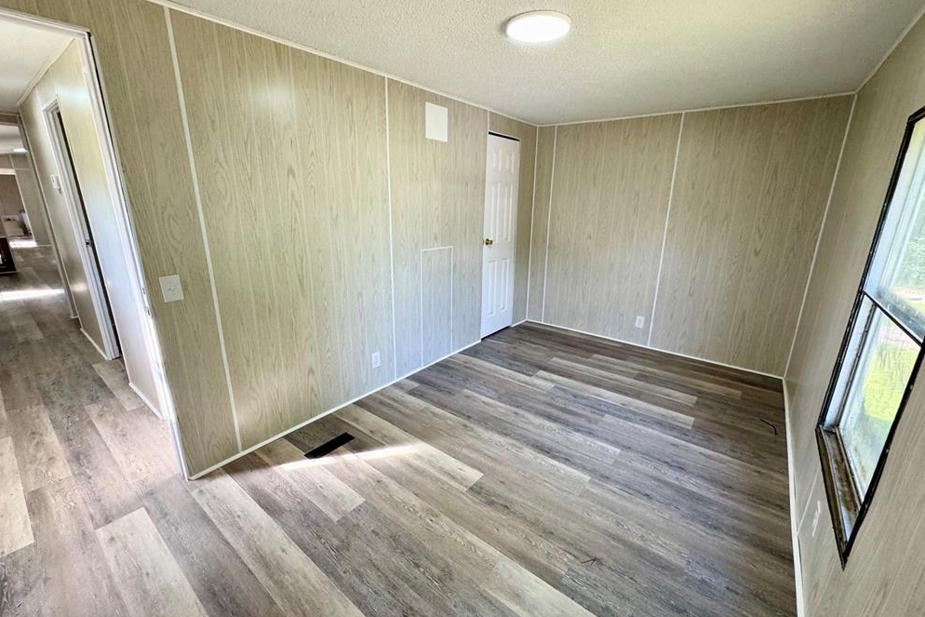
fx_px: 385
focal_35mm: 15
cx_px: 463
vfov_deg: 77.3
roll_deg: -1.6
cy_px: 309
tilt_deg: -15.3
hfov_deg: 100.4
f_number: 2.2
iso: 160
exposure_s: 1/120
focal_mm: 2.22
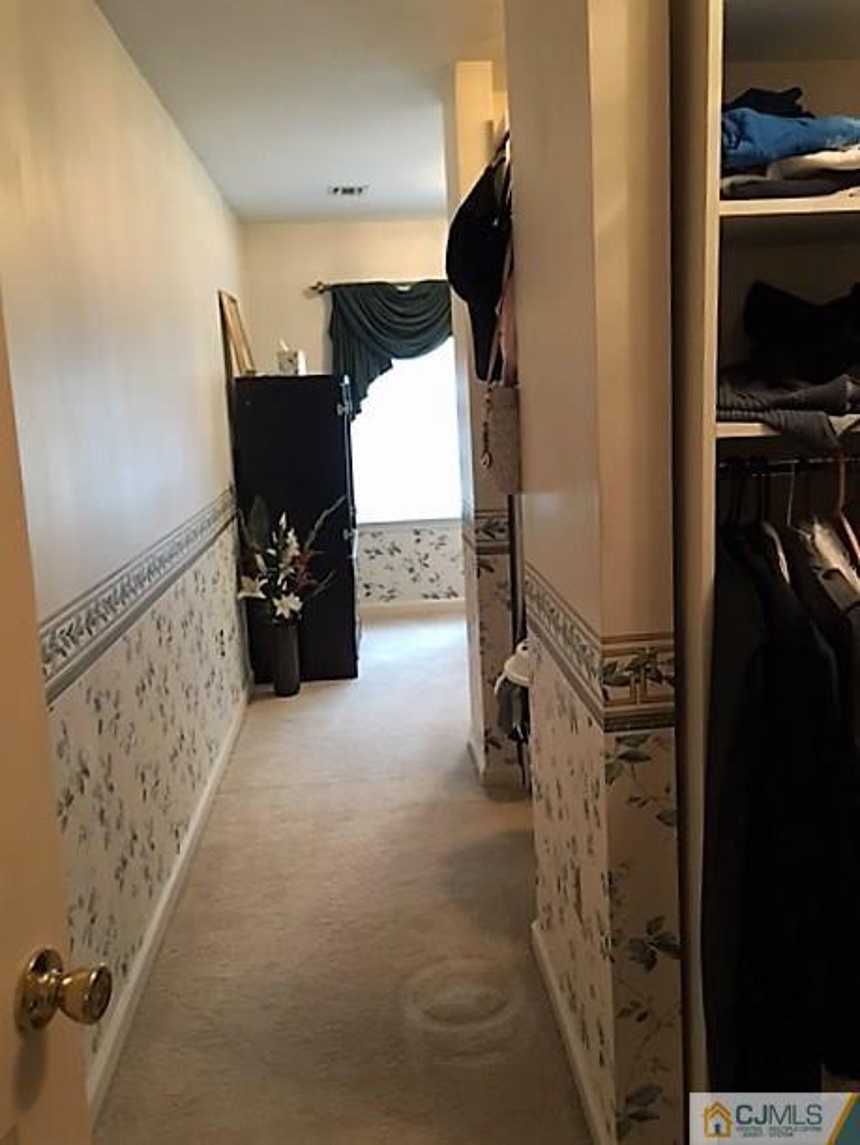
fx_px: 960
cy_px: 572
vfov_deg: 61.6
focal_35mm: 29
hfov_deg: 48.3
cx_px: 430
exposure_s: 1/15
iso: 100
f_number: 2.2
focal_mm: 4.15
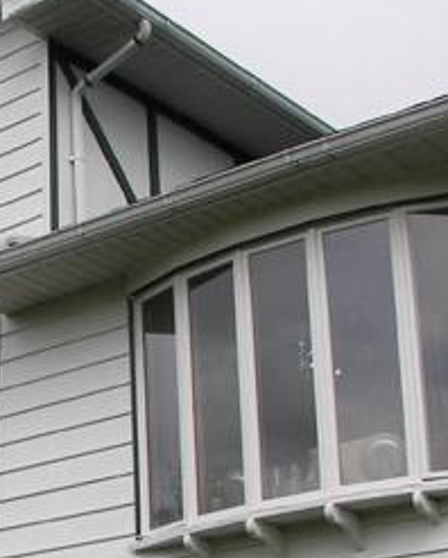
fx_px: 1506
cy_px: 477
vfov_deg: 20.7
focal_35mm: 91
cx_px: -9
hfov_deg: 16.5
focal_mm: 6
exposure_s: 1/500
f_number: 4
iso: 50
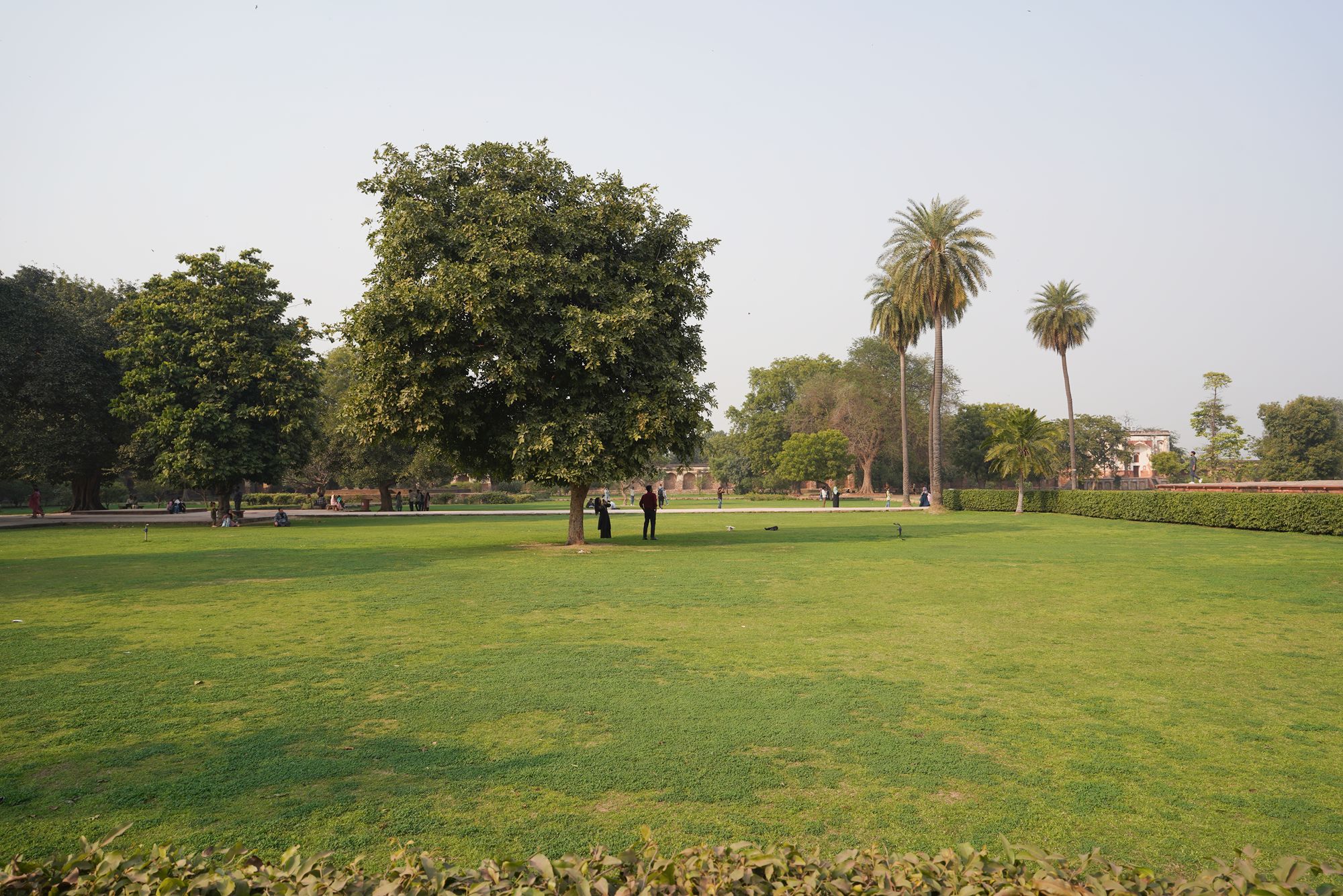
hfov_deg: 73.7
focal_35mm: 24
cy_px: 448
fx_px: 895
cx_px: 672
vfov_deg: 53.1
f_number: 10
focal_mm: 24
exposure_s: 1/100
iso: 100
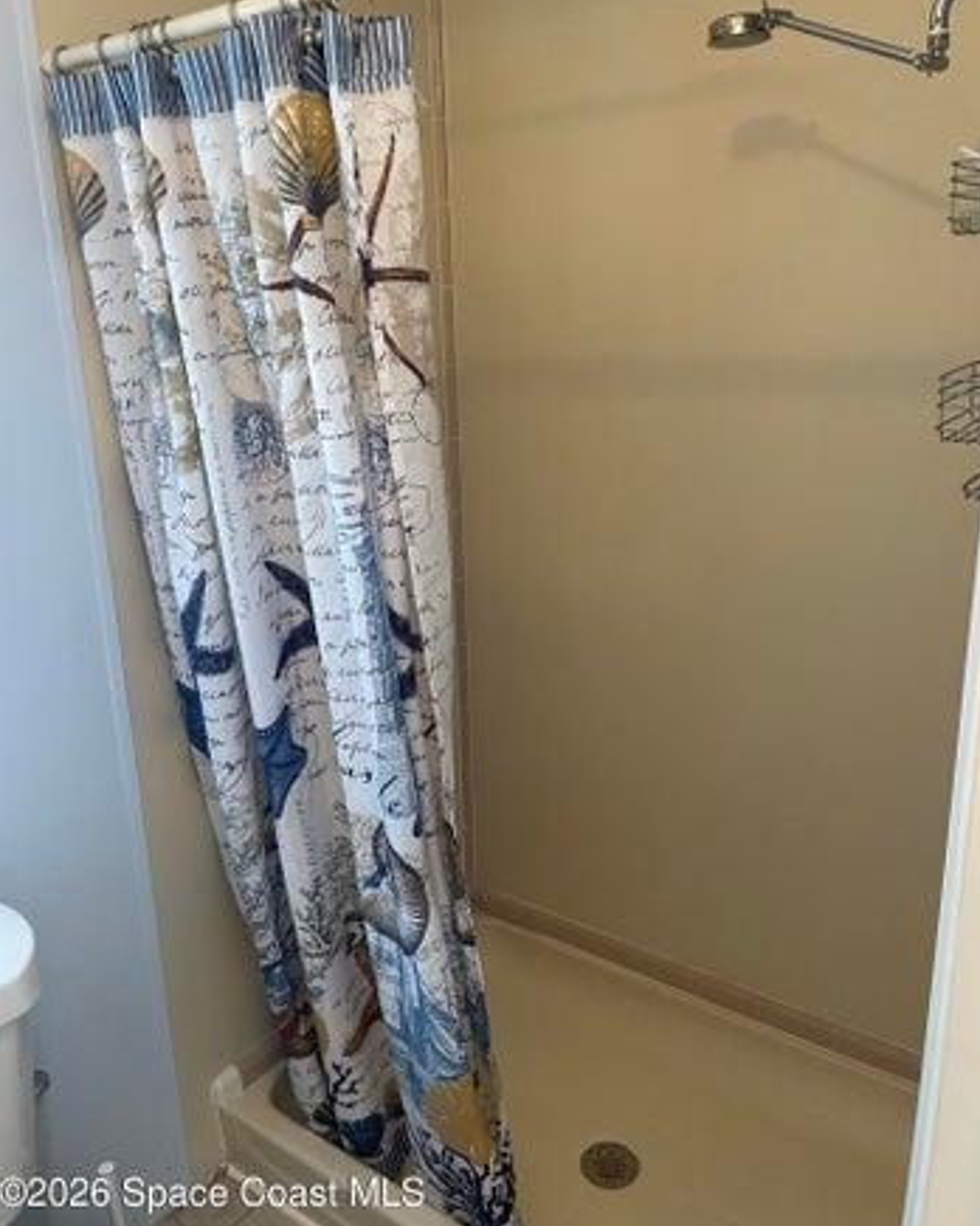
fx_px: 1015
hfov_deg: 51.5
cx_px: 501
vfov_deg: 62.2
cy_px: 578
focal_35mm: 28
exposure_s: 1/60
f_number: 1.6
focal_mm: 4.2
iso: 125
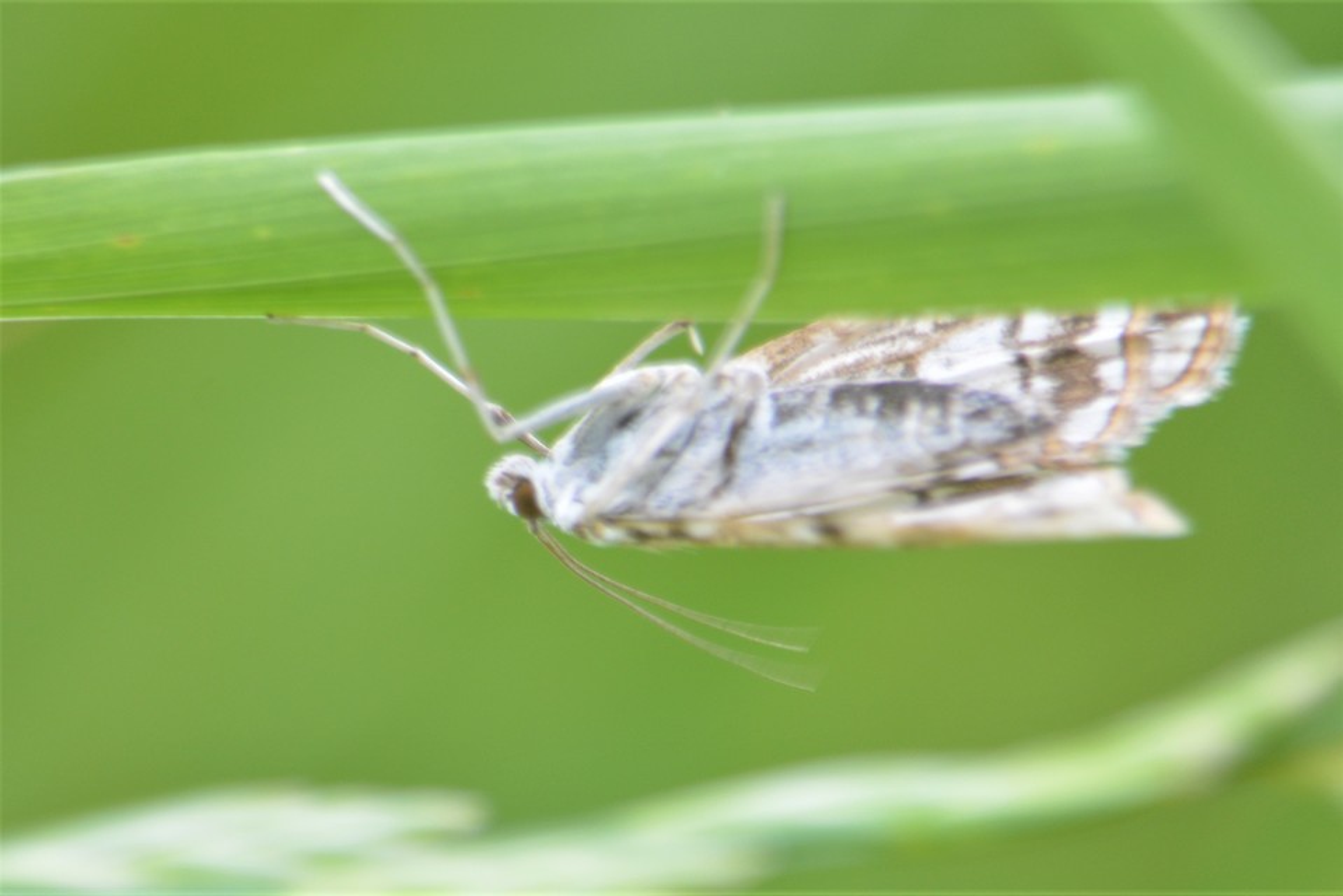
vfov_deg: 3.1
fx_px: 16792
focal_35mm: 450
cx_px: 672
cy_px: 448
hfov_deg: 4.6
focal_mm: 300
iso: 400
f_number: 6.3
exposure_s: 1/125
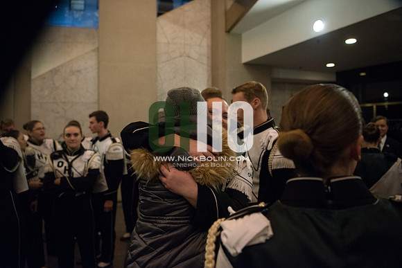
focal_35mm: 24
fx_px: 268
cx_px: 201
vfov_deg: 53.2
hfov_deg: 73.7
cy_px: 134
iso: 8000
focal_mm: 24
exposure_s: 1/250
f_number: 2.8
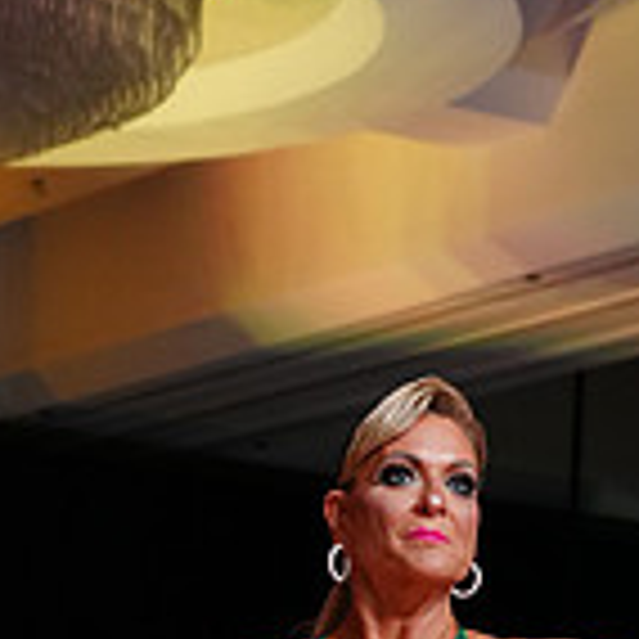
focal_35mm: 205
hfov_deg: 8.5
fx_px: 4281
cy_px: 1022
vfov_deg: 8.3
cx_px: 497
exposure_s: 1/160
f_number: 5
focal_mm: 59
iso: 2000
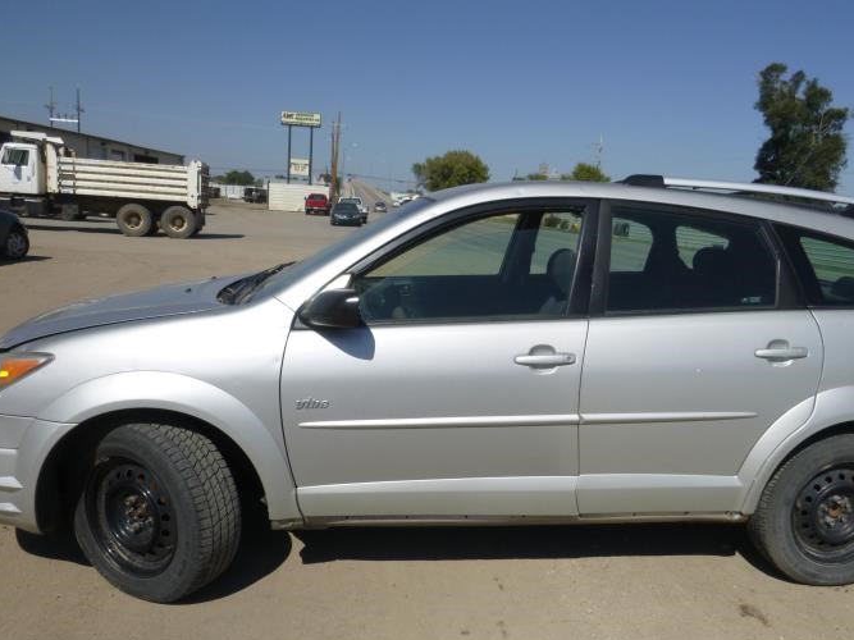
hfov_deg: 59.7
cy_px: 362
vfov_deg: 46.7
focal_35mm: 30
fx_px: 740
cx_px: 488
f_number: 3.9
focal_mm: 4.5
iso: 100
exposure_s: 1/1300
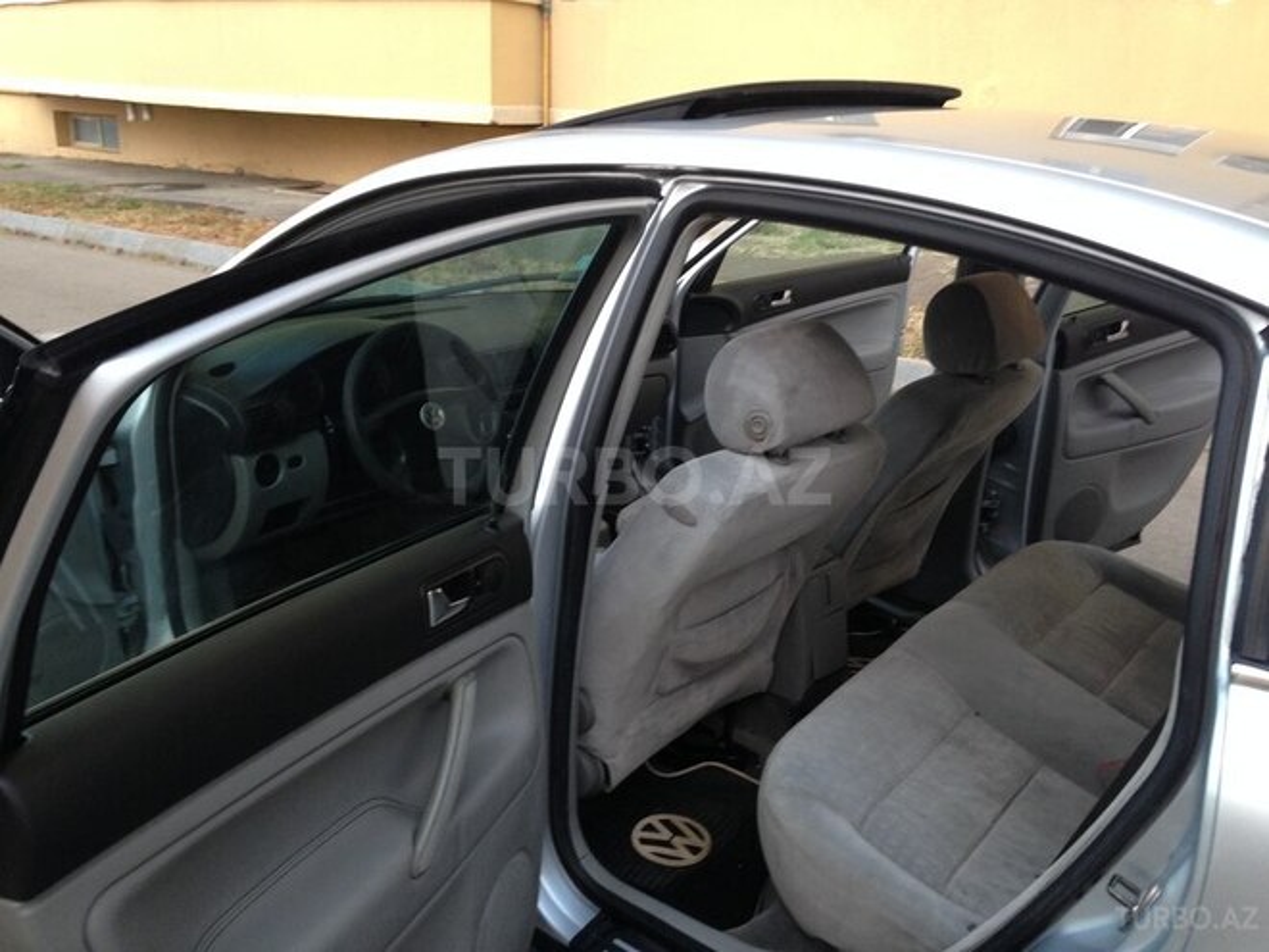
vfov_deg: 42.9
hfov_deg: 55.4
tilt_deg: -16.8
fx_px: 1210
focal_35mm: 33
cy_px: 476
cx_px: 634
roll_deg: -2.6
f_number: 2.4
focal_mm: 4.12
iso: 100
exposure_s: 1/20
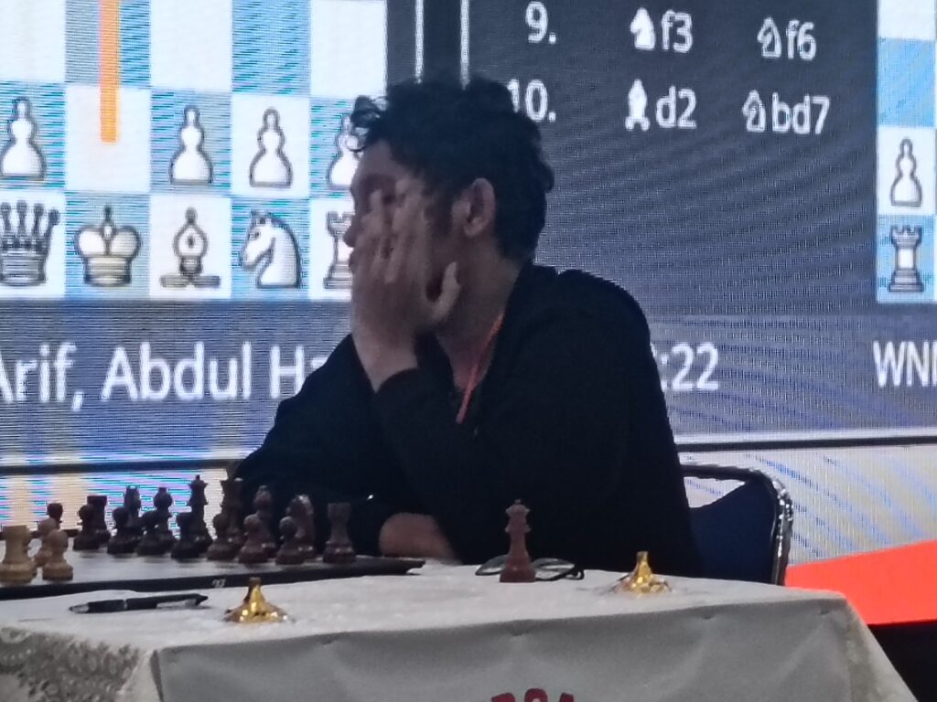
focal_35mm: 139
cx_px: 468
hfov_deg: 14.2
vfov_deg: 10.7
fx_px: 3763
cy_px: 351
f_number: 1.7
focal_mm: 4.7
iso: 400
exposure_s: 1/50
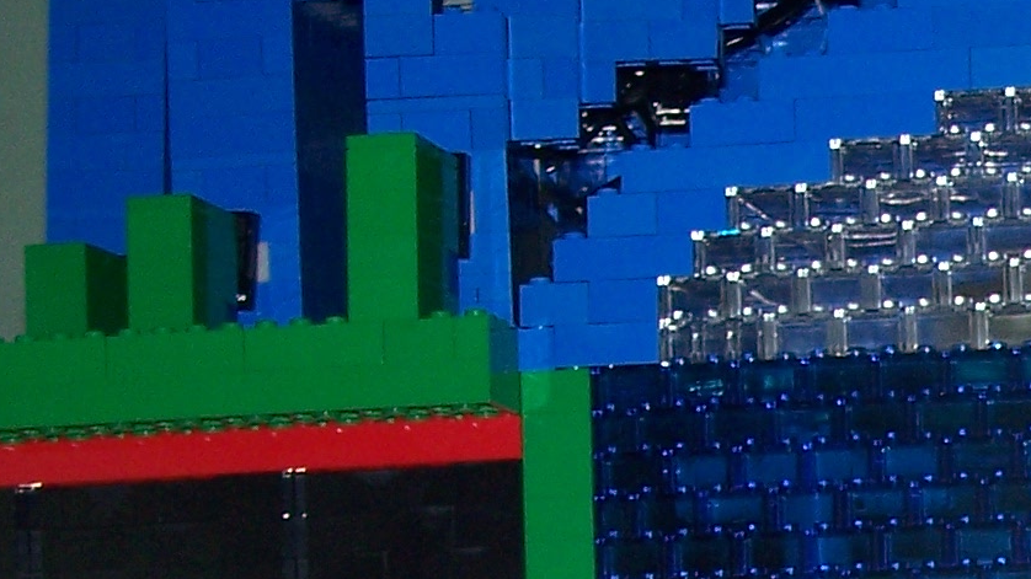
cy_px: 985
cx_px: 1463
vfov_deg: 7.5
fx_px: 4291
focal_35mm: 157
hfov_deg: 13.1
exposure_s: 1/60
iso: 125
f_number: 2.8
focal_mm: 7.8
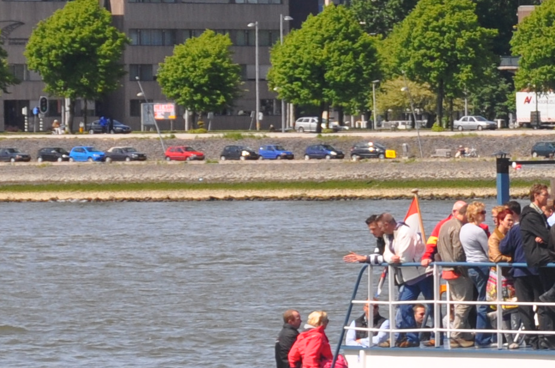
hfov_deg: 4.5
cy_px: 136
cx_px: 1239
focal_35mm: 451
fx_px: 6949
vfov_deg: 3.0
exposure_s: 1/400
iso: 200
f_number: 10
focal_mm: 65
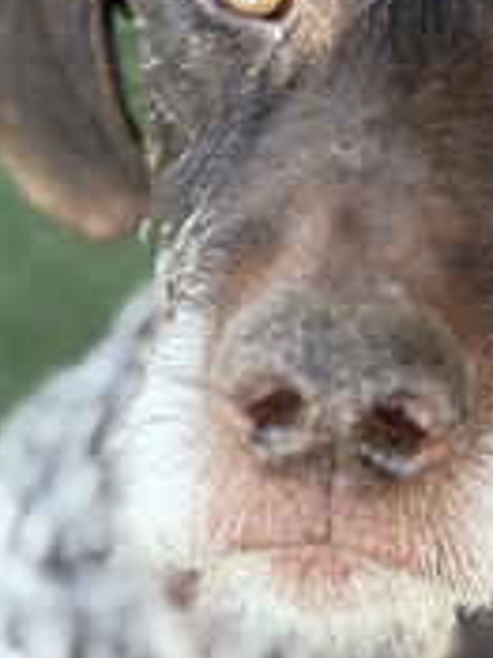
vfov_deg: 12.8
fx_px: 2928
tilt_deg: -59.8
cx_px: 399
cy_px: 274
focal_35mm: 154
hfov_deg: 9.6
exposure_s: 1/113
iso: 100
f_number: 1.78
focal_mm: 6.76
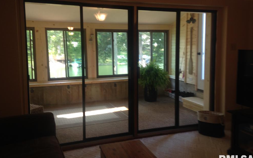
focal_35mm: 36
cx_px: 128
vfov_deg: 35.3
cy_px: 70
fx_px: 248
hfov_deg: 54.0
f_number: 2.4
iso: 50
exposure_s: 1/30
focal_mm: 4.12
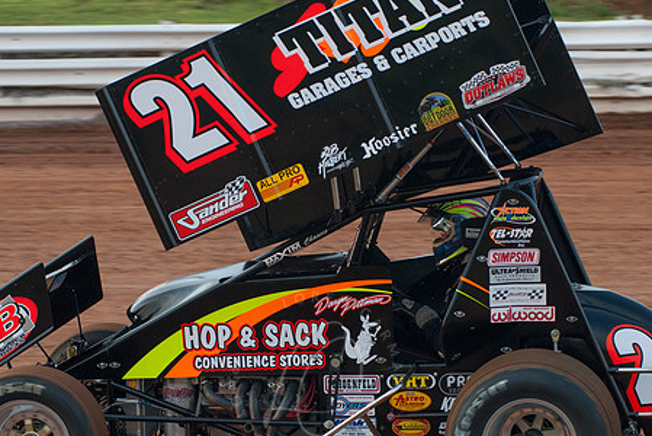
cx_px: 315
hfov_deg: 13.2
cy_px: 244
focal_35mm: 155
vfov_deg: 8.9
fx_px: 2809
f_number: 4.5
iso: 250
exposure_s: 1/320
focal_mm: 80
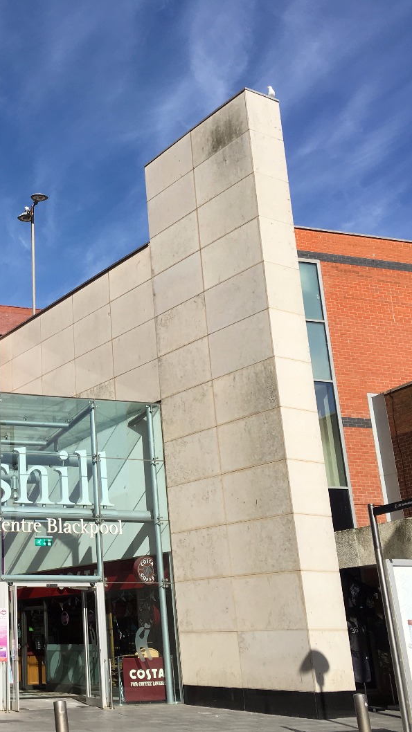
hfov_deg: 26.3
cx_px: 7
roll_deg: +0.3
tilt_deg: +18.8
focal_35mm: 43
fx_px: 835
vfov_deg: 47.4
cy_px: 373
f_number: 2.2
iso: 25
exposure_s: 1/2404
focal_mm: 4.15
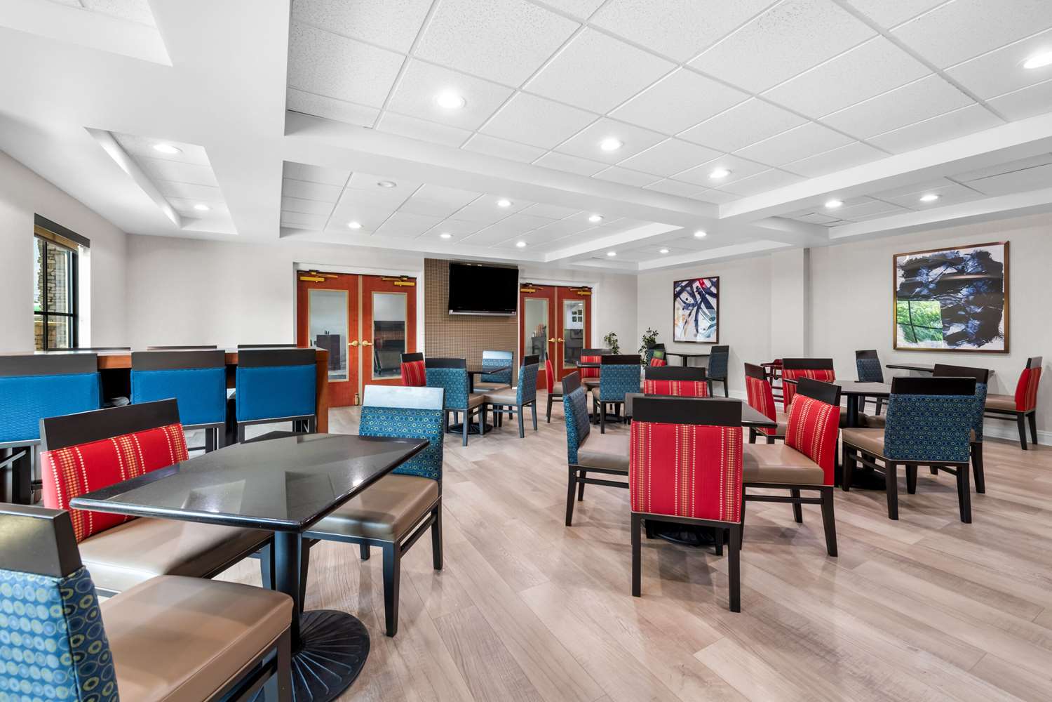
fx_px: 409
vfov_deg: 81.2
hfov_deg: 104.3
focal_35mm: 14
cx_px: 526
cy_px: 351
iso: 400
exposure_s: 1/3
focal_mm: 14
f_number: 8
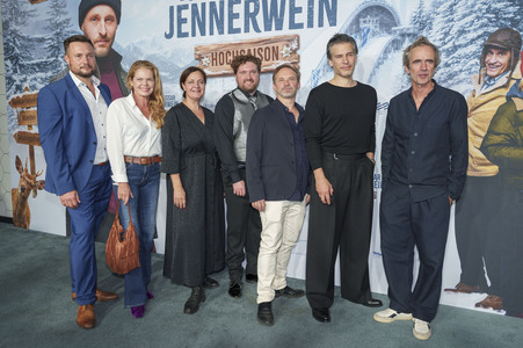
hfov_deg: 69.4
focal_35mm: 26
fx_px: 377
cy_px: 174
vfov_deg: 49.5
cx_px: 262
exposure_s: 1/250
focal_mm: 26
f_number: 4
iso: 800
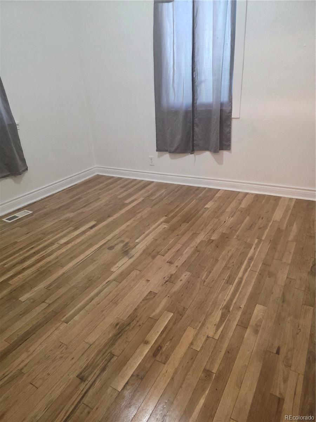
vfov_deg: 73.9
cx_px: 158
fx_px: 280
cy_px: 211
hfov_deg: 58.9
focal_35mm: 23
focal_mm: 6.3
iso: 500
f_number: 1.7
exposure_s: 1/120
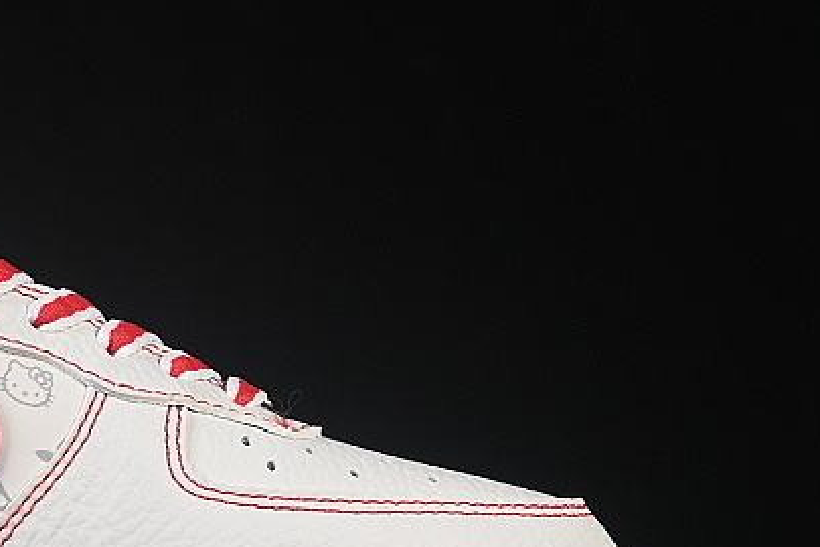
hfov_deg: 10.2
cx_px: -69
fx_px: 4555
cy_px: 334
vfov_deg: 6.9
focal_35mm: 200
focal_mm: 50
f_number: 8
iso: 160
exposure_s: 1/80
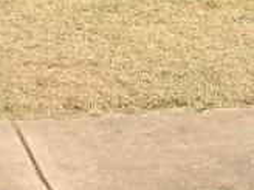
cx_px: 308
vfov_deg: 7.7
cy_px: -238
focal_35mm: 181
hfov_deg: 10.7
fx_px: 1328
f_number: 1.8
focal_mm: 3
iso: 16
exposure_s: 1/1144
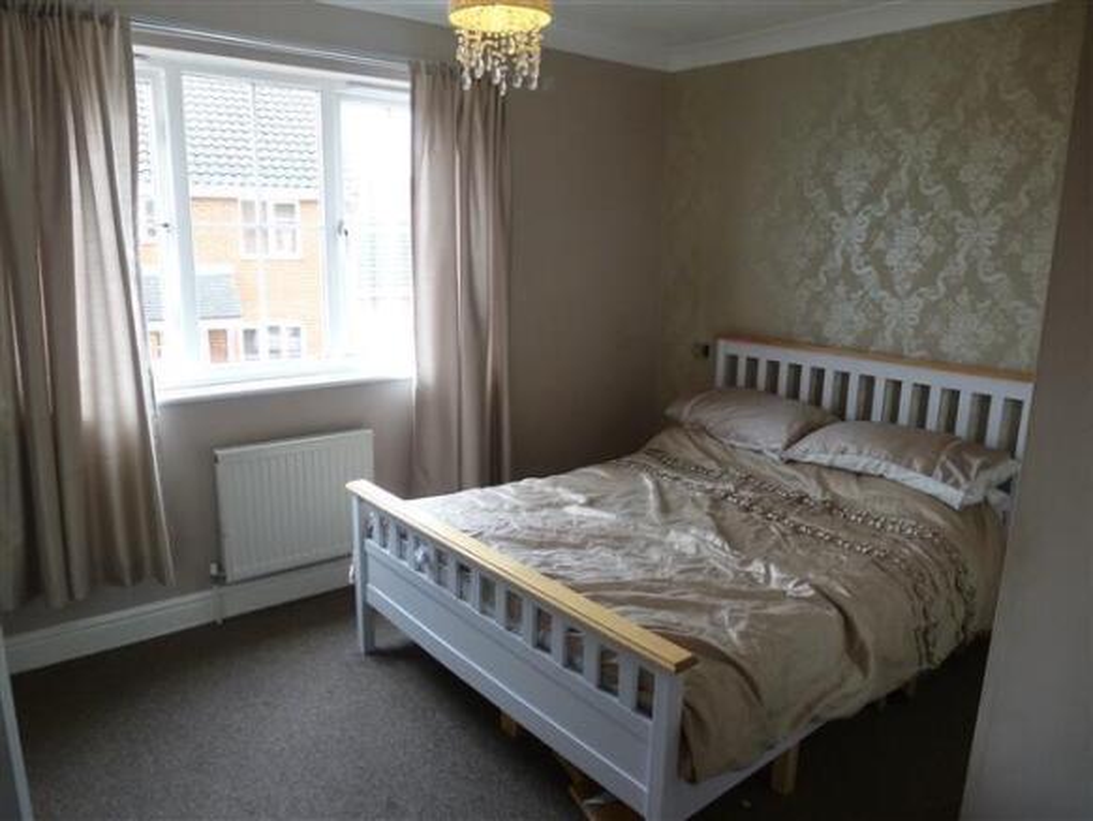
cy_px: 410
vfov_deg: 56.9
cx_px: 546
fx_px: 758
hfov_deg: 71.6
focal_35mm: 24
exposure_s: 1/60
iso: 250
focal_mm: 4.3
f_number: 3.3
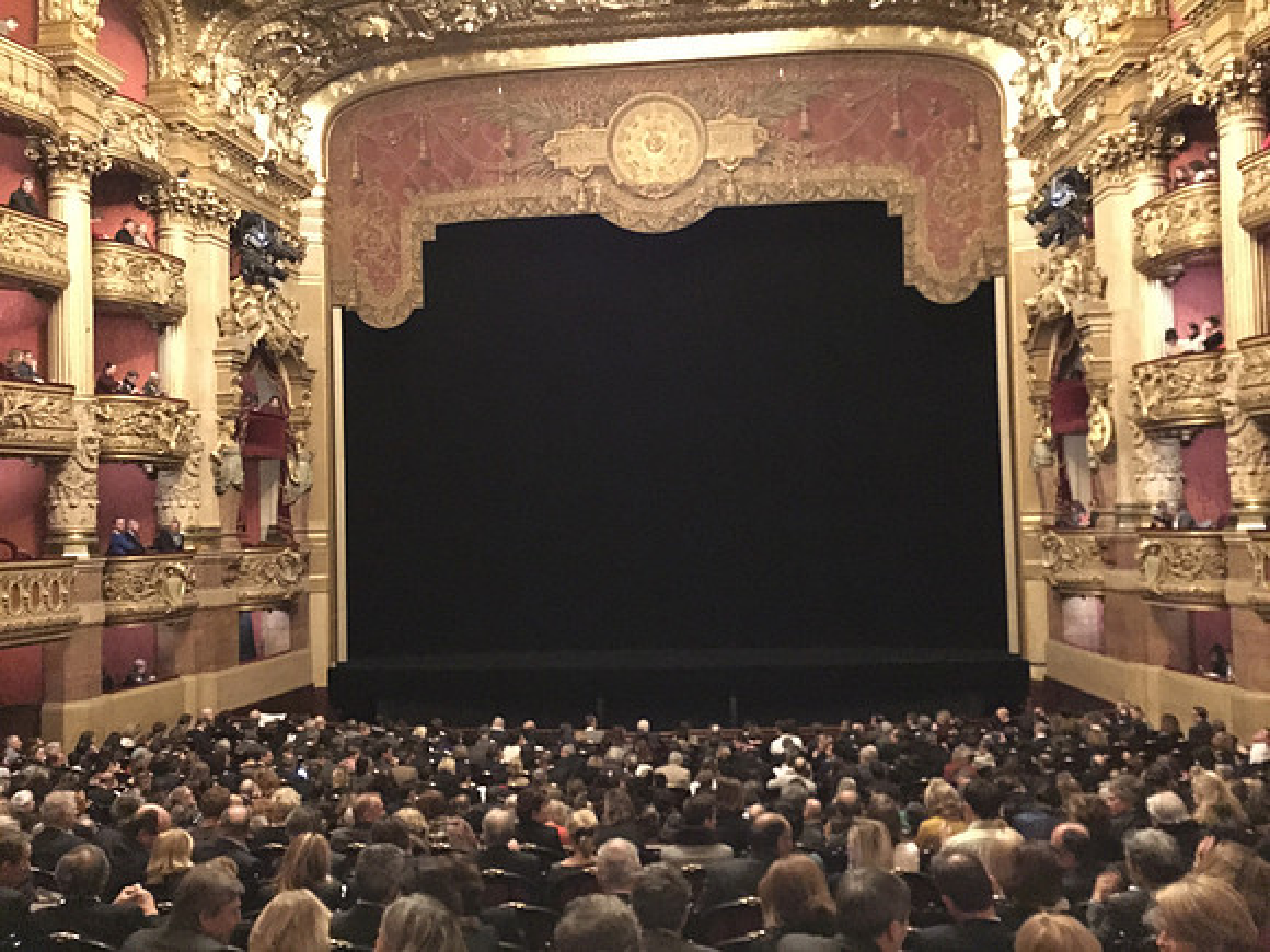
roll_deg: +1.4
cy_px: 476
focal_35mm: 29
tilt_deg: +2.0
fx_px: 1064
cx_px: 635
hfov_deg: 61.7
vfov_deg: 48.2
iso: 2000
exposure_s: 1/15
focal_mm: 4.15
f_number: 2.2
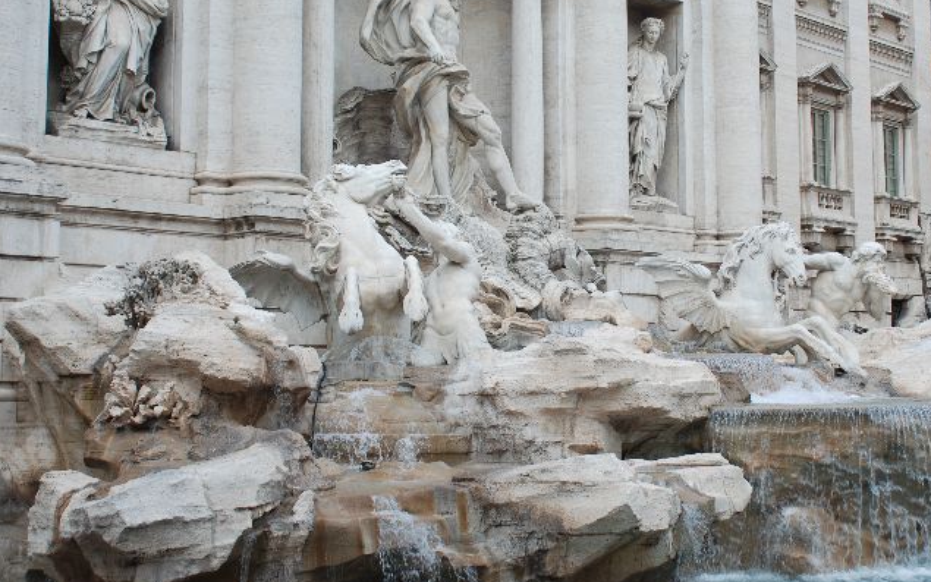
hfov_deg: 37.4
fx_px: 1370
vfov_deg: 24.0
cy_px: 244
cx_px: 562
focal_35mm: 54
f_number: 5.6
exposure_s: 1/125
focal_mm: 28
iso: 100
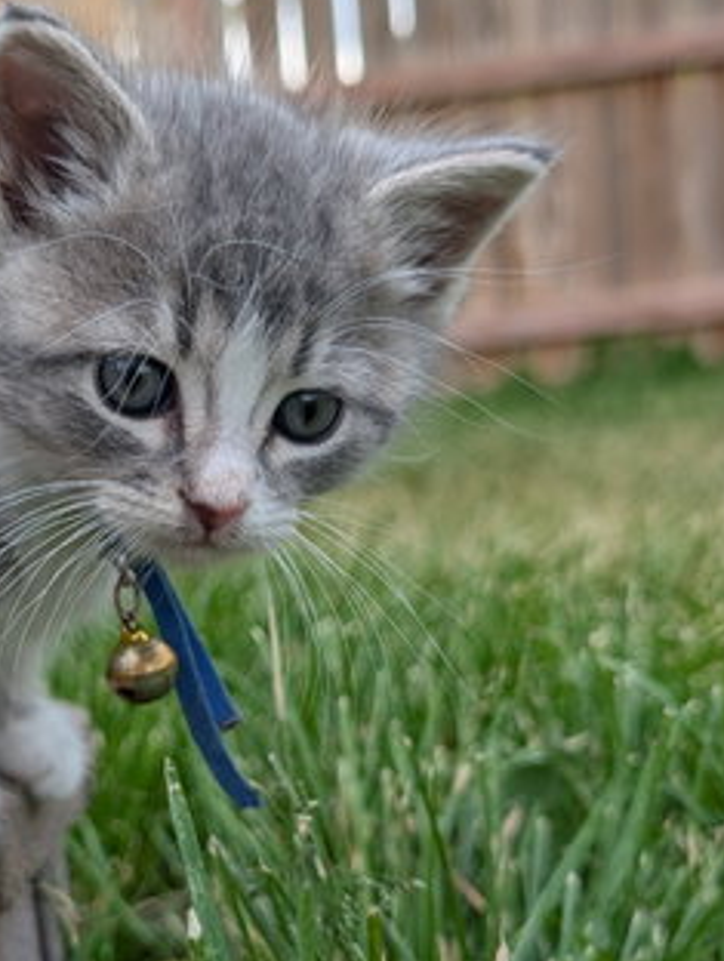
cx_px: 151
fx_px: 1418
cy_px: 610
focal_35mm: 51
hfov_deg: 28.1
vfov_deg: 37.2
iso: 21
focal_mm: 6.9
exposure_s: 1/360
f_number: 1.68
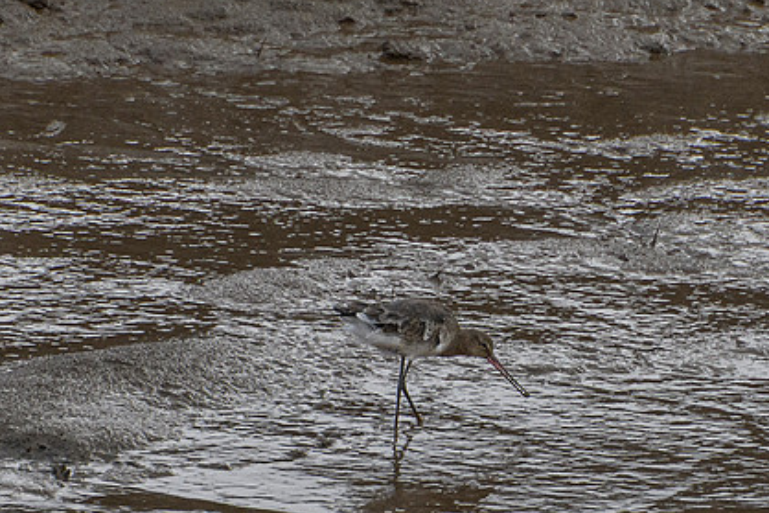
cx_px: 383
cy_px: 180
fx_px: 35299
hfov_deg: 1.2
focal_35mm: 1652
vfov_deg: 0.8
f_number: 6.3
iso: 500
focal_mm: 400
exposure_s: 1/1600
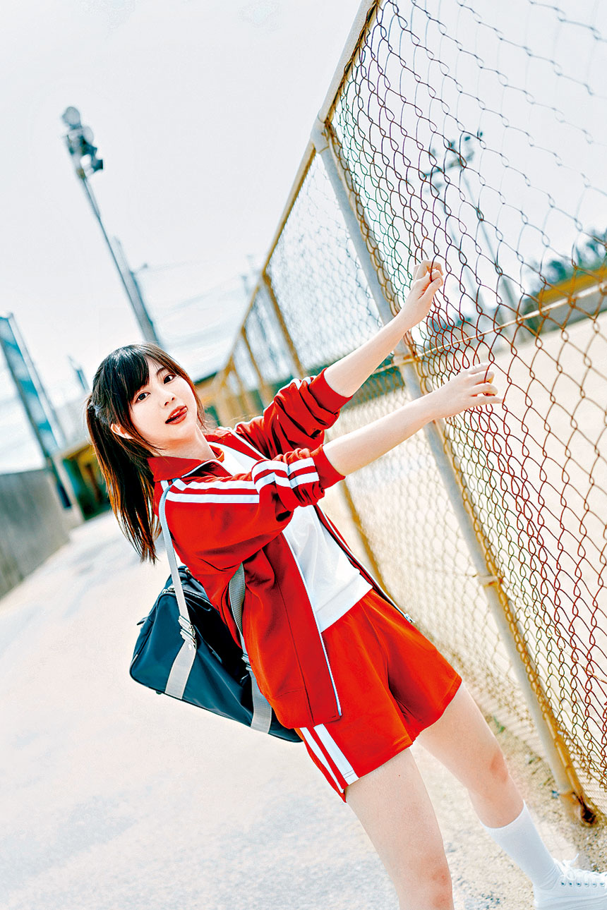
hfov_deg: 37.9
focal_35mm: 35
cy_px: 455
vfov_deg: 54.4
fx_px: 885
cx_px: 304
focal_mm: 35
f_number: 1.4
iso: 100
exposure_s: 1/2000
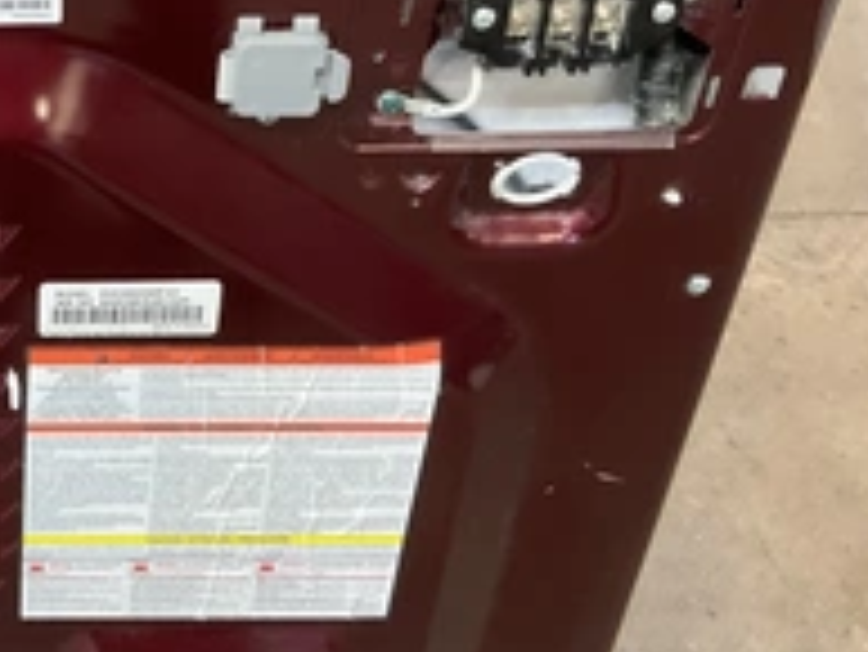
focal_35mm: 60
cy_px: 220
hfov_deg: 29.9
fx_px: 1505
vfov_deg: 24.3
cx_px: -4
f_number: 1.8
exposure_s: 1/30
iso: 400
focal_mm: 3
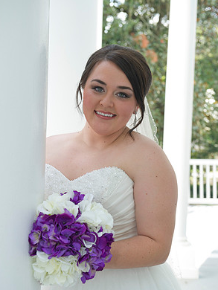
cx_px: 110
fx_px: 520
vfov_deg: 31.2
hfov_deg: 23.7
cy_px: 160
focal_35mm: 62
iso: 320
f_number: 5.6
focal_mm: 56
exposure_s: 1/100
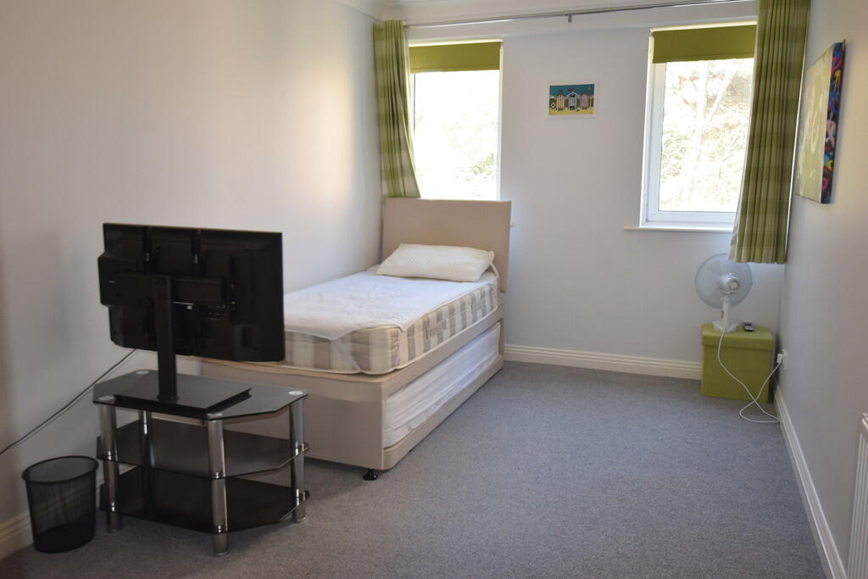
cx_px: 434
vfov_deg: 43.6
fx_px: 723
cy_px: 290
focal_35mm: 30
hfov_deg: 61.9
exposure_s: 1/100
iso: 800
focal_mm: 20
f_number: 5
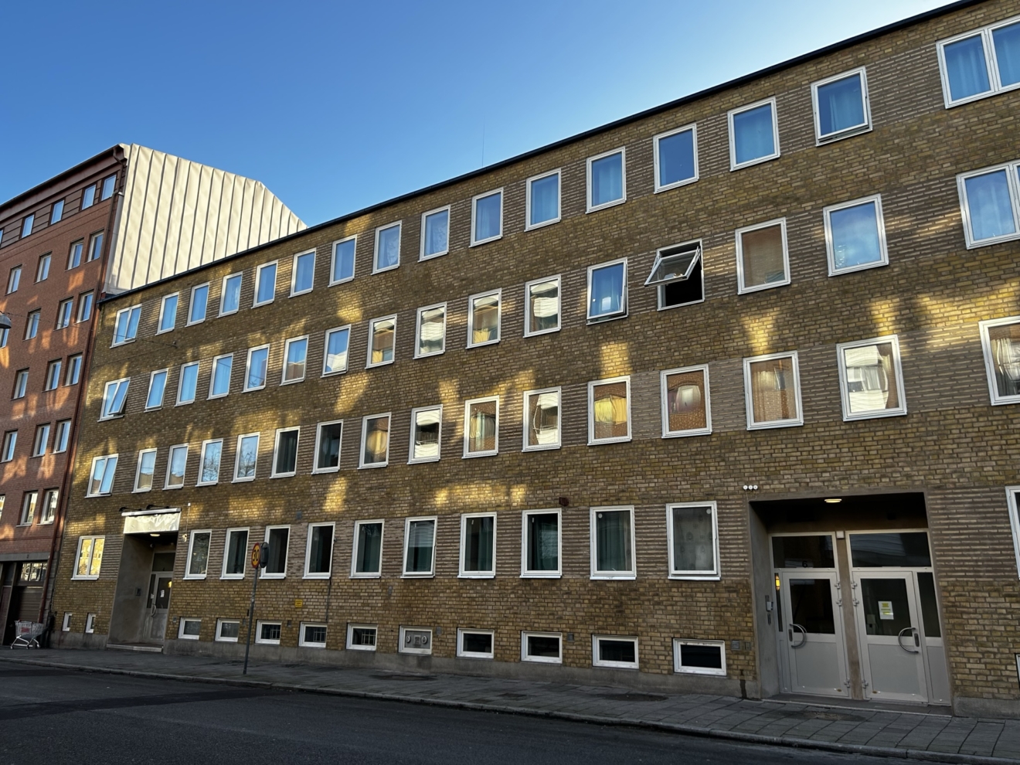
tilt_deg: +16.0
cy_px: 382
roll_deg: -0.2
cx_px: 510
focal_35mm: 26
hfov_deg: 67.3
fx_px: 766
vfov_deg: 53.1
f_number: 1.5
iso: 50
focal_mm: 5.7
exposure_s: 1/873
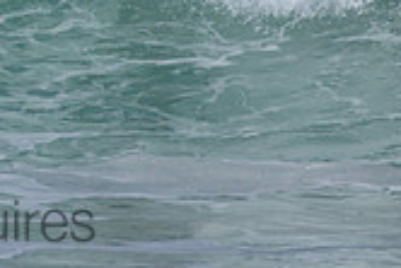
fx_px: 31137
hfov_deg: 0.7
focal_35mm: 2793
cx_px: -92
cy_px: -180
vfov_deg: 0.5
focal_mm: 800
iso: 720
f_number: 11
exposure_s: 1/2000
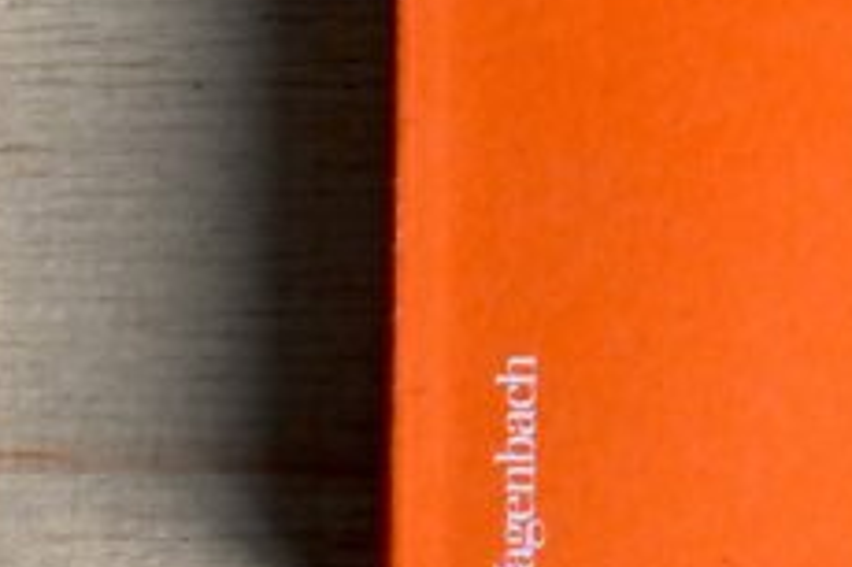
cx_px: 1019
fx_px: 5847
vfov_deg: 5.5
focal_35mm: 247
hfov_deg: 8.3
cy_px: -276
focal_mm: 37
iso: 1400
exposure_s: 1/125
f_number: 5.3
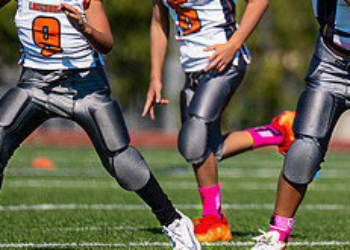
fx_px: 7087
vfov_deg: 2.0
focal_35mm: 713
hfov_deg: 2.8
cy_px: 17
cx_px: 415
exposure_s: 1/3200
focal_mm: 200
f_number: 2.8
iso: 100
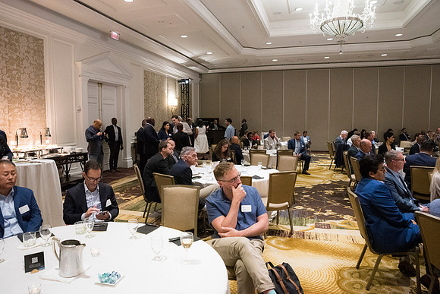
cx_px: 220
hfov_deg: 73.7
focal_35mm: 24
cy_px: 147
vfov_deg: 53.2
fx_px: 293
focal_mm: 24
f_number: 5.6
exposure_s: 1/125
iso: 6400
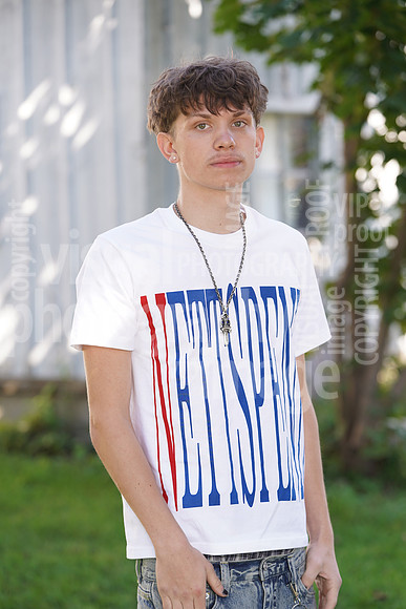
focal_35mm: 122
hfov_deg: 11.2
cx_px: 203
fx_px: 2062
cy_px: 304
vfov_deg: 16.8
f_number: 4
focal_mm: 122
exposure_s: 1/100
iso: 100
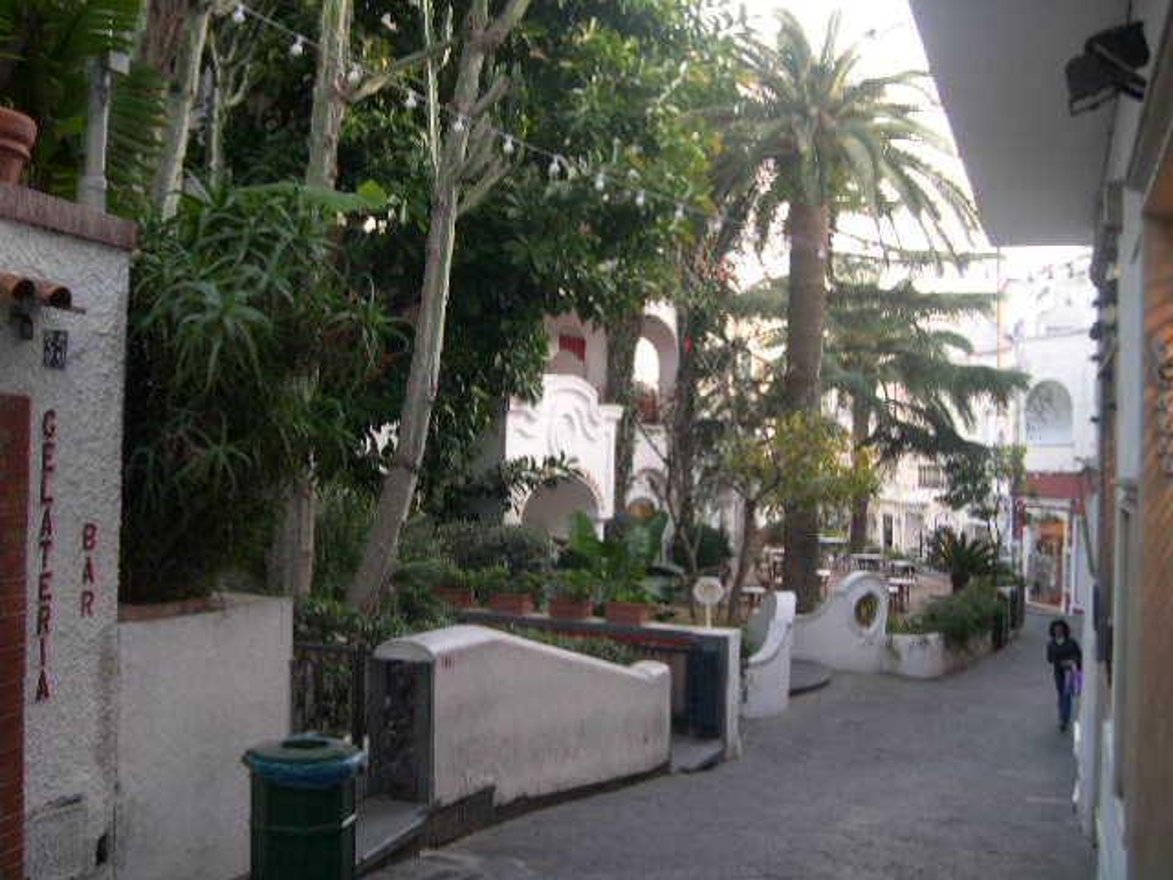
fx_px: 1288
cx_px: 586
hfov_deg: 49.0
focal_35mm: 38
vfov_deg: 37.7
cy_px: 440
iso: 100
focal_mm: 8
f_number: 2.8
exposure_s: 1/52.5
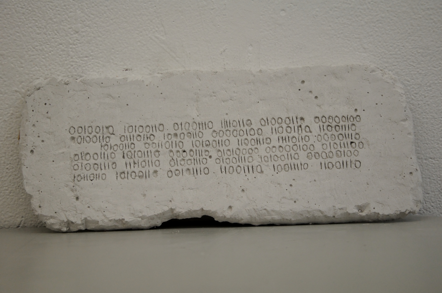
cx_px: 221
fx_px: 772
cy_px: 146
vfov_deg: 21.5
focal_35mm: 63
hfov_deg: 31.9
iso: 1000
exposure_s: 1/50
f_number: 5
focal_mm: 42
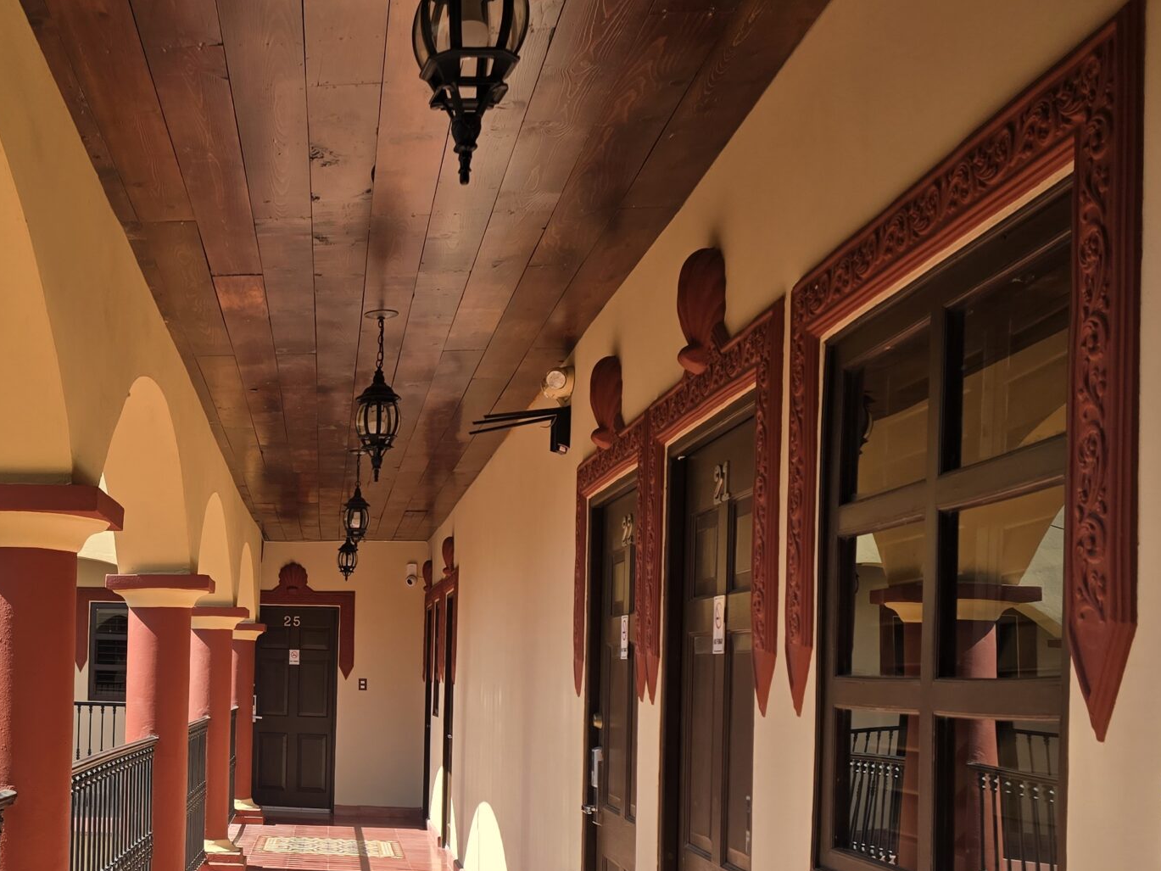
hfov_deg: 40.5
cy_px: 664
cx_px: 113
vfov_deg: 32.9
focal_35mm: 43
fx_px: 1442
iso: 12
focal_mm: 6.3
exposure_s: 1/586
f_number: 1.7
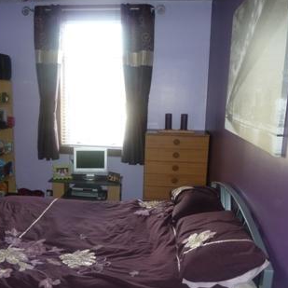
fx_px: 301
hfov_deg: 50.9
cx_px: 120
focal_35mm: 32
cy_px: 151
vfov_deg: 51.1
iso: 125
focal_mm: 4.1
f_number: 3.3
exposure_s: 1/30
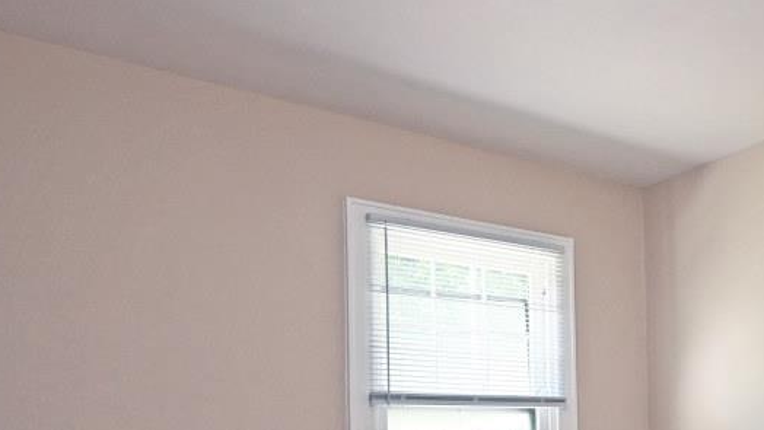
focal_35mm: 42
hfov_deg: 42.4
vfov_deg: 26.6
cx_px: 748
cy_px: 446
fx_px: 851
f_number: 4
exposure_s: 1/60
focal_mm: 14
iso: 450
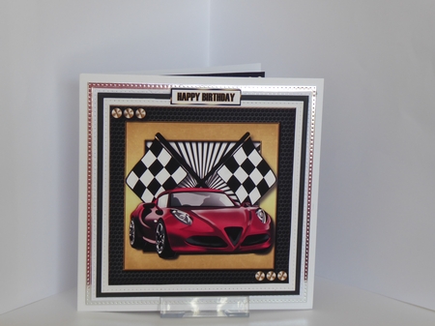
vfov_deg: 17.3
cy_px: 163
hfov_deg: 23.0
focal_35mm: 85
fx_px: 1068
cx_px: 218
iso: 160
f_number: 4.7
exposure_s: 1/60
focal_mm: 14.1
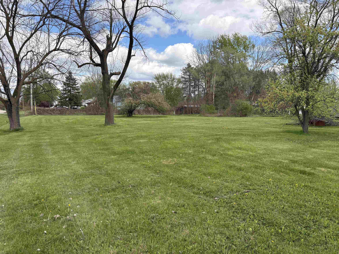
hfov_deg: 67.3
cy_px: 127
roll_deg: -1.2
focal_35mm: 26
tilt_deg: -4.7
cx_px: 170
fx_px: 255
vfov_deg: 53.1
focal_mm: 5.96
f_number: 1.6
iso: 50
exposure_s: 1/2141
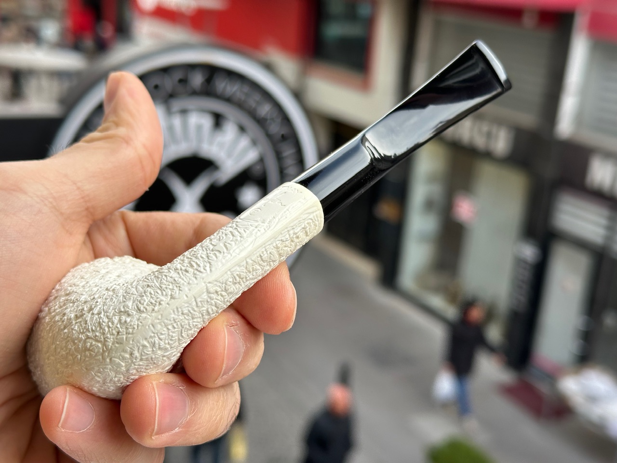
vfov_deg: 30.3
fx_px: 856
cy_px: 232
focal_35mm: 48
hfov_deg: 39.7
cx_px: 308
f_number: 1.78
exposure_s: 1/382
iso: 64
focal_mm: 6.86
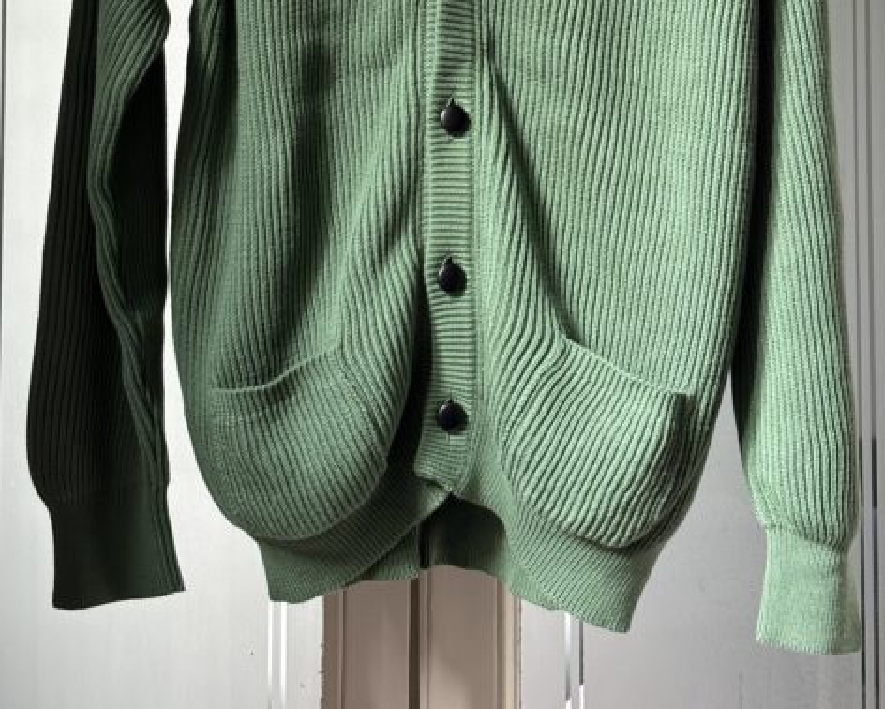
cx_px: 488
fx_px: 2253
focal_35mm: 86
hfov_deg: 22.2
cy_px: -6
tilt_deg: +2.2
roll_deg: +0.0
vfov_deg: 17.4
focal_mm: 5.96
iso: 125
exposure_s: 1/60
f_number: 1.6
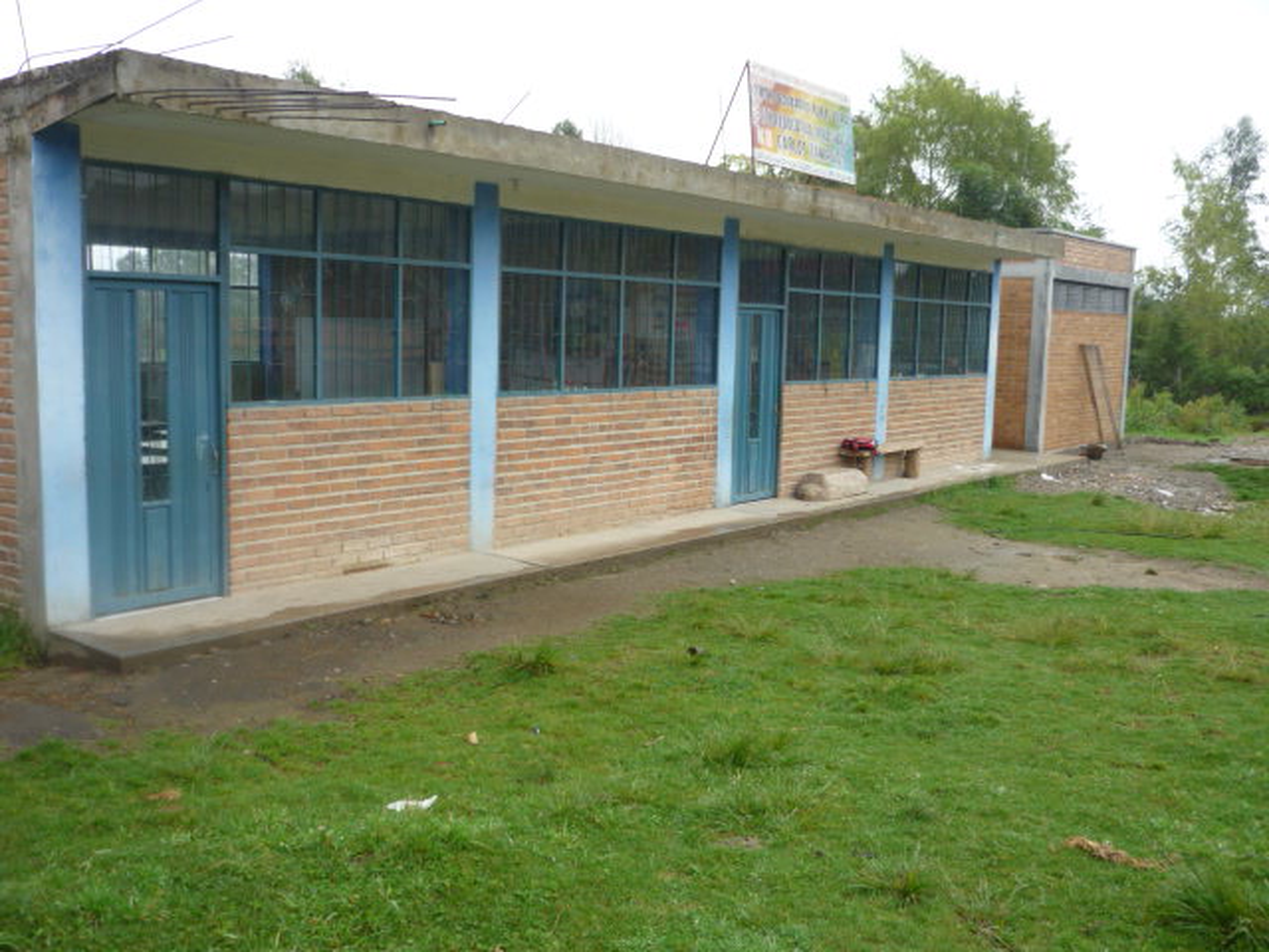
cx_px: 634
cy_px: 476
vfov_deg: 42.9
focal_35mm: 33
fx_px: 1210
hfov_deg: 55.4
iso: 100
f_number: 2.8
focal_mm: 5.5
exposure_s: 1/125
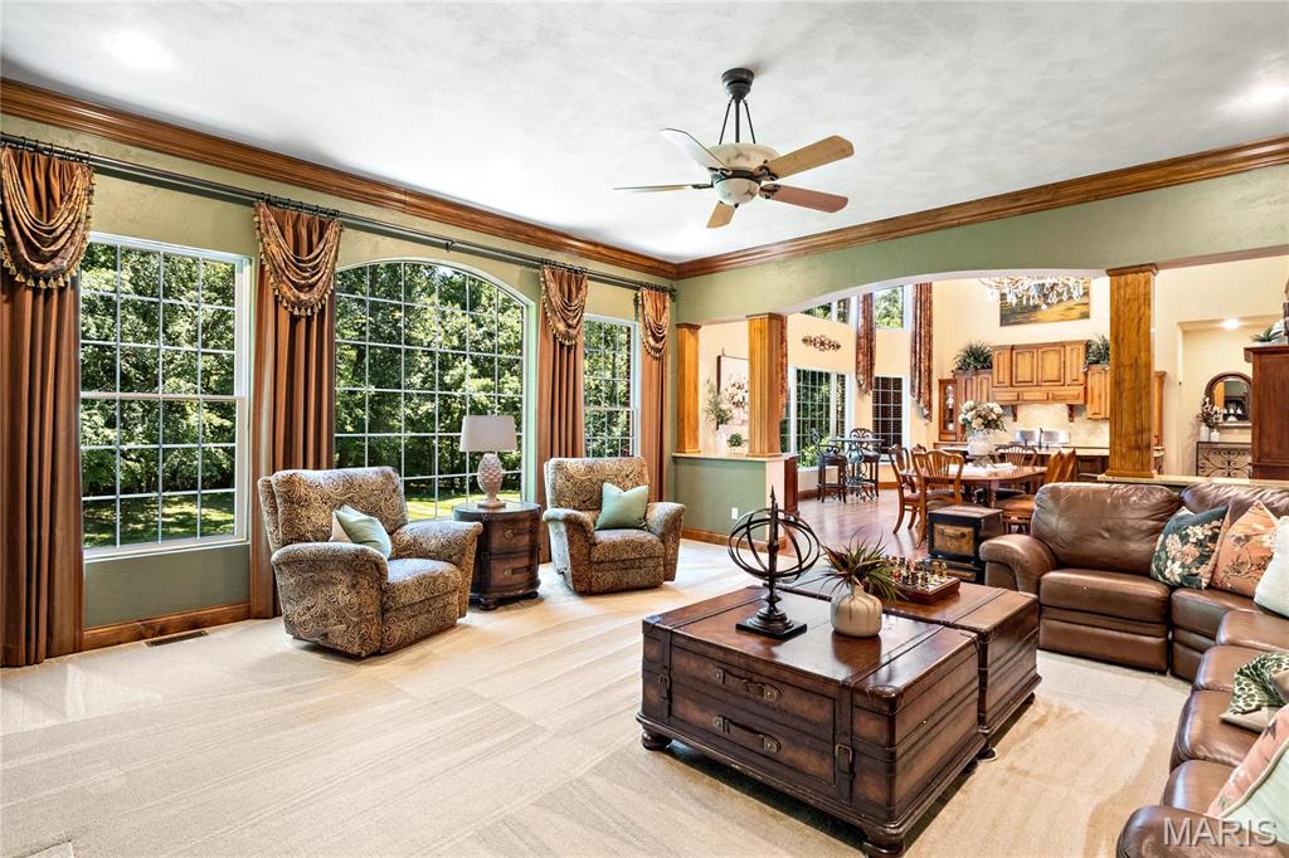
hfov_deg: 90.0
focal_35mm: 18
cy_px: 429
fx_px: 644
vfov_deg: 67.3
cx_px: 644
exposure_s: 1
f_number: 9
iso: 400
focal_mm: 9
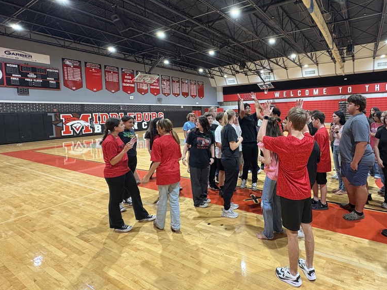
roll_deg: +1.3
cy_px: 125
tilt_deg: -3.0
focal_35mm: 19
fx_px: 212
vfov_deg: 68.3
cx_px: 252
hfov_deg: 82.3
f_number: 2.2
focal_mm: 2.22
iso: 400
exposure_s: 1/60
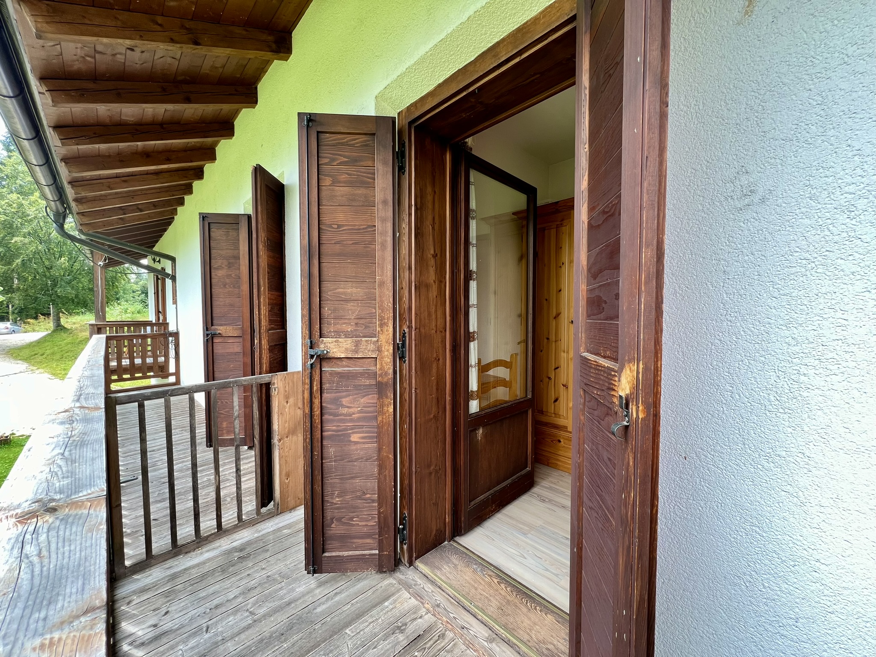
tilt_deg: -2.3
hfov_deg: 106.2
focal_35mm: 13
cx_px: 438
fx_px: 329
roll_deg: +0.3
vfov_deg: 89.9
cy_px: 328
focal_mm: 1.57
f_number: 1.8
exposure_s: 1/99
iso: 50
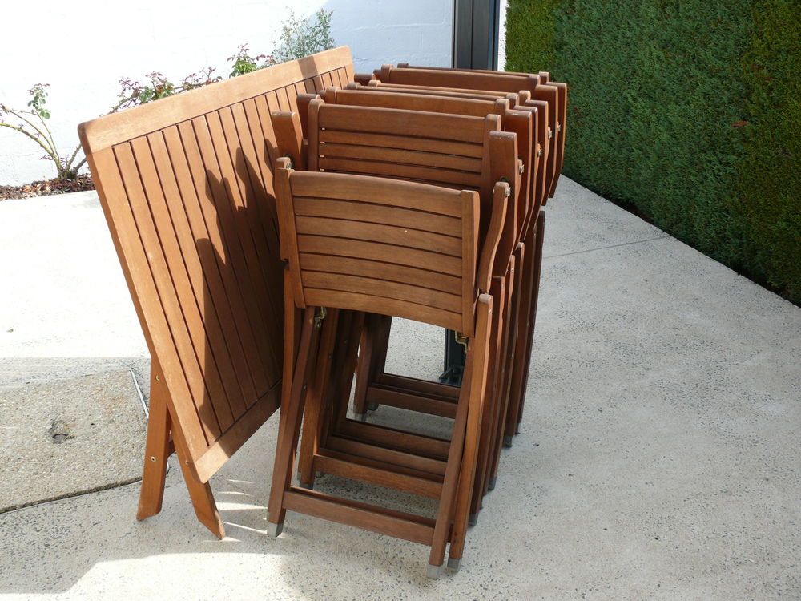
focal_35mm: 37
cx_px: 400
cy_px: 300
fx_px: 856
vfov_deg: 38.7
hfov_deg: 50.1
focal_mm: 7.9
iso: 100
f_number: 4
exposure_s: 1/200
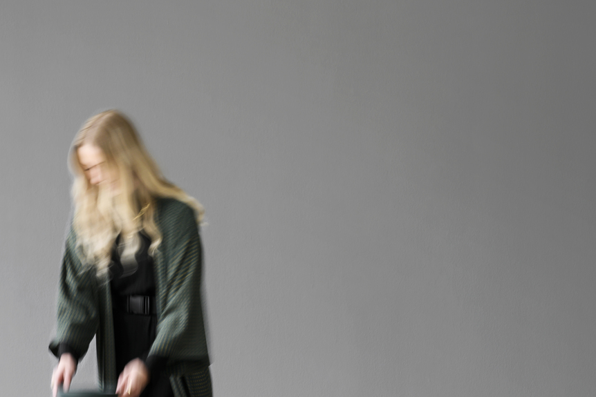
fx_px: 2268
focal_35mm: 137
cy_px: 384
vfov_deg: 10.0
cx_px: 15
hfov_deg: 14.7
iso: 100
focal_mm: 61
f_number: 4.5
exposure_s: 1/4
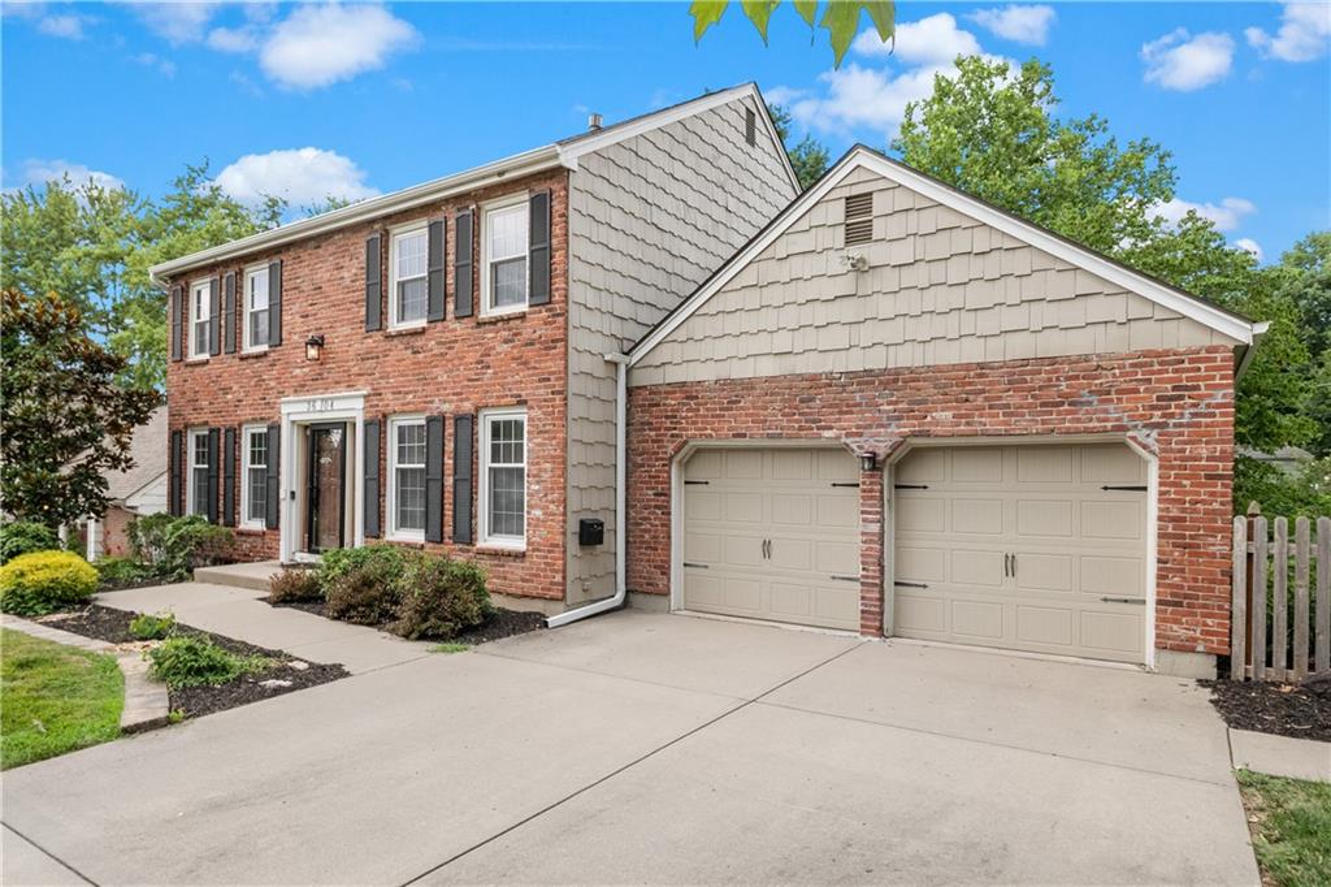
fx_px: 739
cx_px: 666
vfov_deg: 61.9
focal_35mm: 20
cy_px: 444
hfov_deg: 84.0
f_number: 8
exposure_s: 1/200
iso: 400
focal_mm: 10
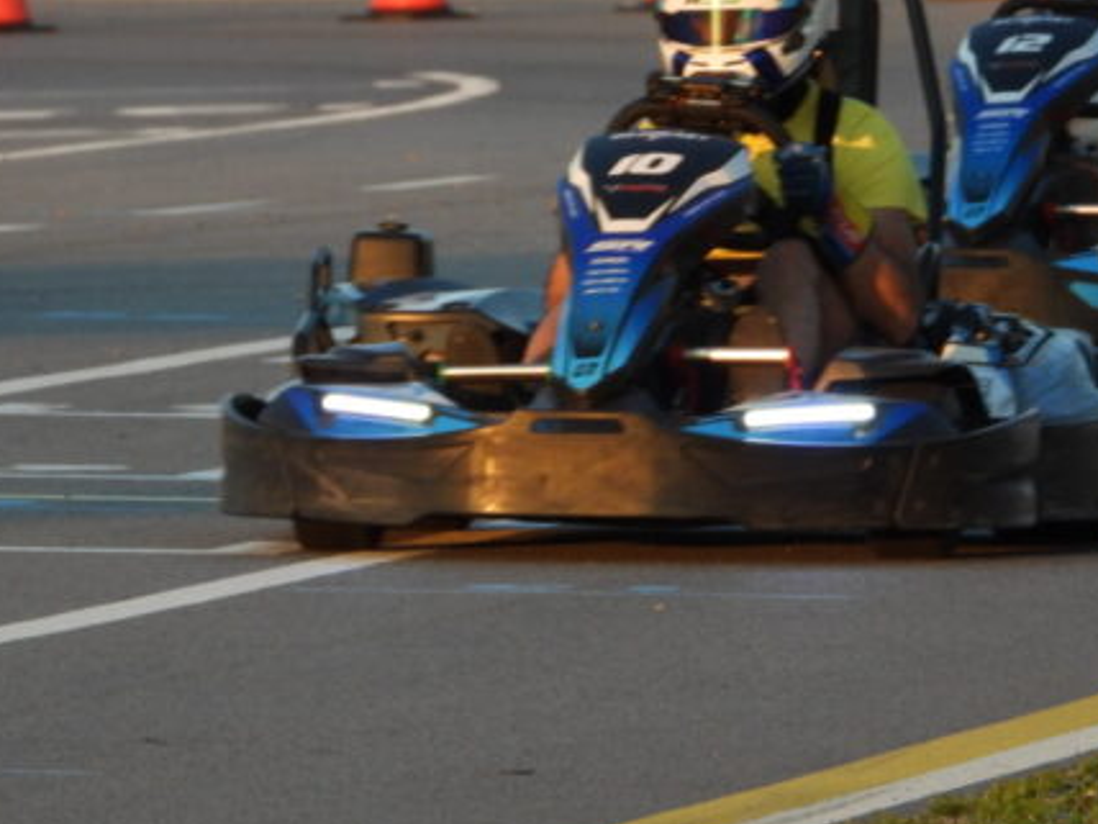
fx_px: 36985
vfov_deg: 1.3
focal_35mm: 1166
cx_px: 639
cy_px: 223
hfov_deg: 1.7
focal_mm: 117
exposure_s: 1/250
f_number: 5
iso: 220
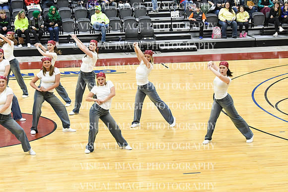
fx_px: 840
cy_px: 96
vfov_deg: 13.0
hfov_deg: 19.5
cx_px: 144
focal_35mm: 105
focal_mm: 70
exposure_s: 1/250
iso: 5000
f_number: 4
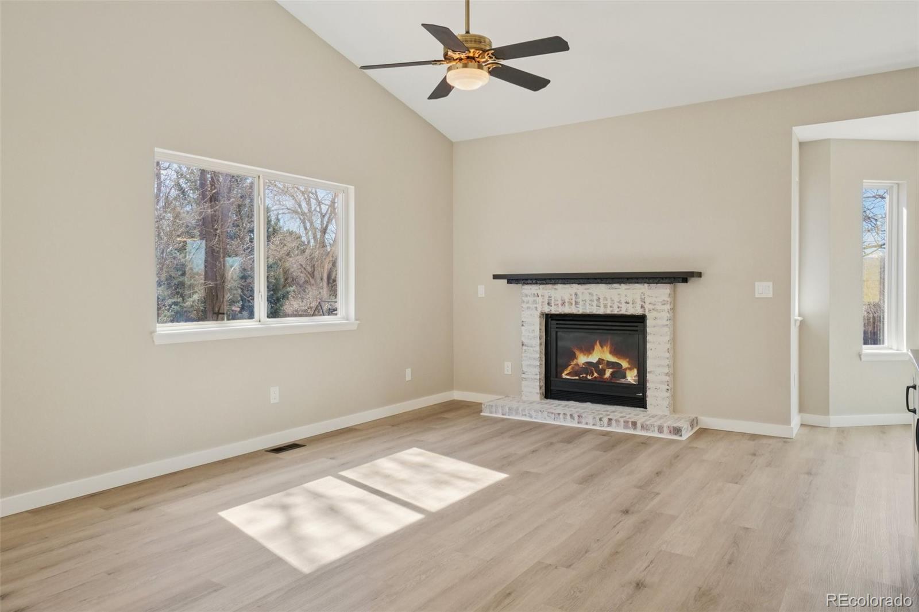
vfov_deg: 53.1
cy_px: 306
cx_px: 460
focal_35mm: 24
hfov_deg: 73.8
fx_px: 613
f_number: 8
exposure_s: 1/125
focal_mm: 16
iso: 400
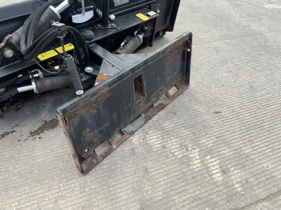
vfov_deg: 48.2
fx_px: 235
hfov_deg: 61.7
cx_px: 140
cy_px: 105
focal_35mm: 29
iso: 16
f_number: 1.8
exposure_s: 1/295
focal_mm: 3
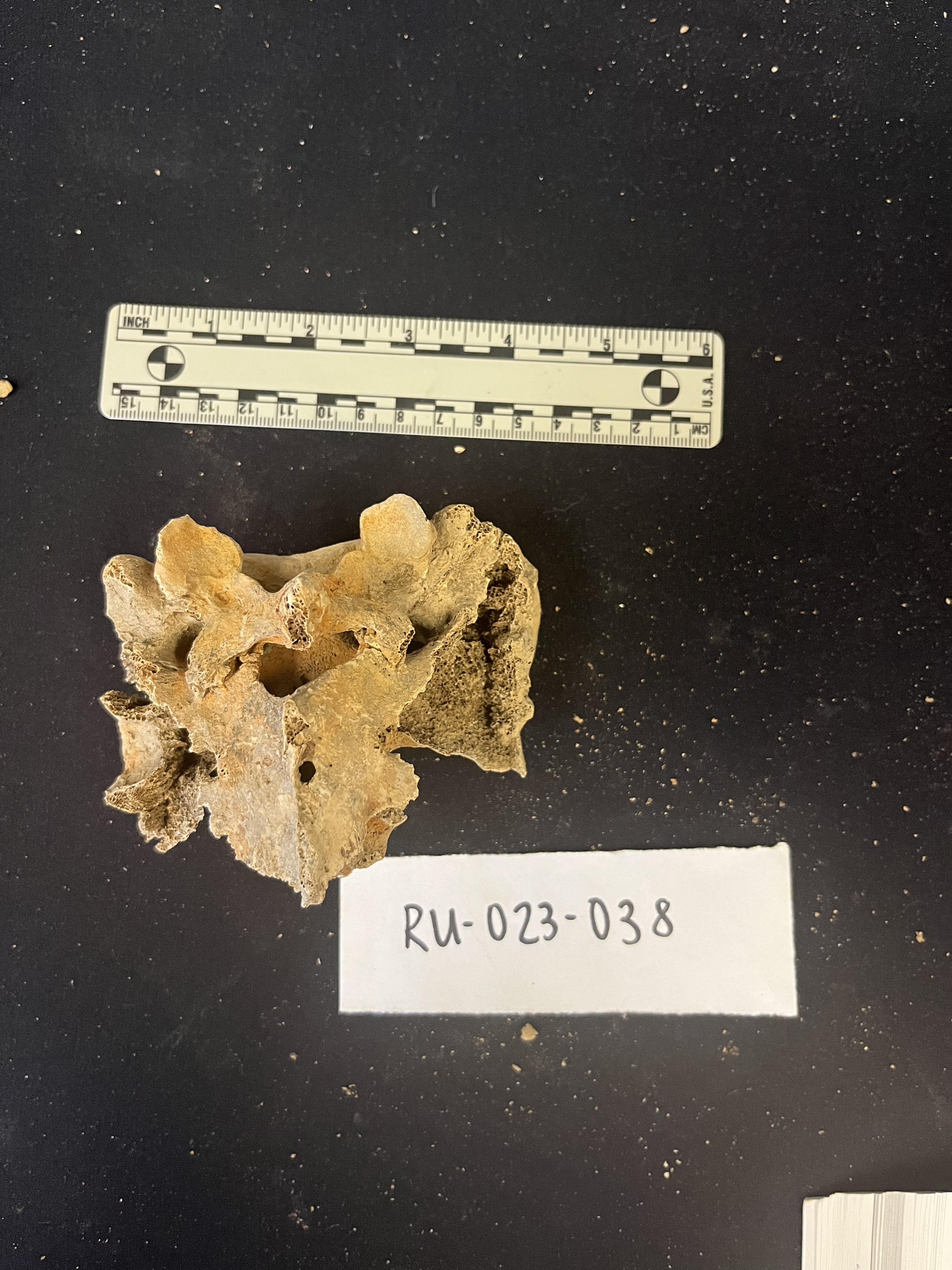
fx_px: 953
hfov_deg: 53.1
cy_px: 635
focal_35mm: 26
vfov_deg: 67.3
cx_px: 476
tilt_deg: -83.2
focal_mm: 5.1
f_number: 1.6
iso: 400
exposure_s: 1/60
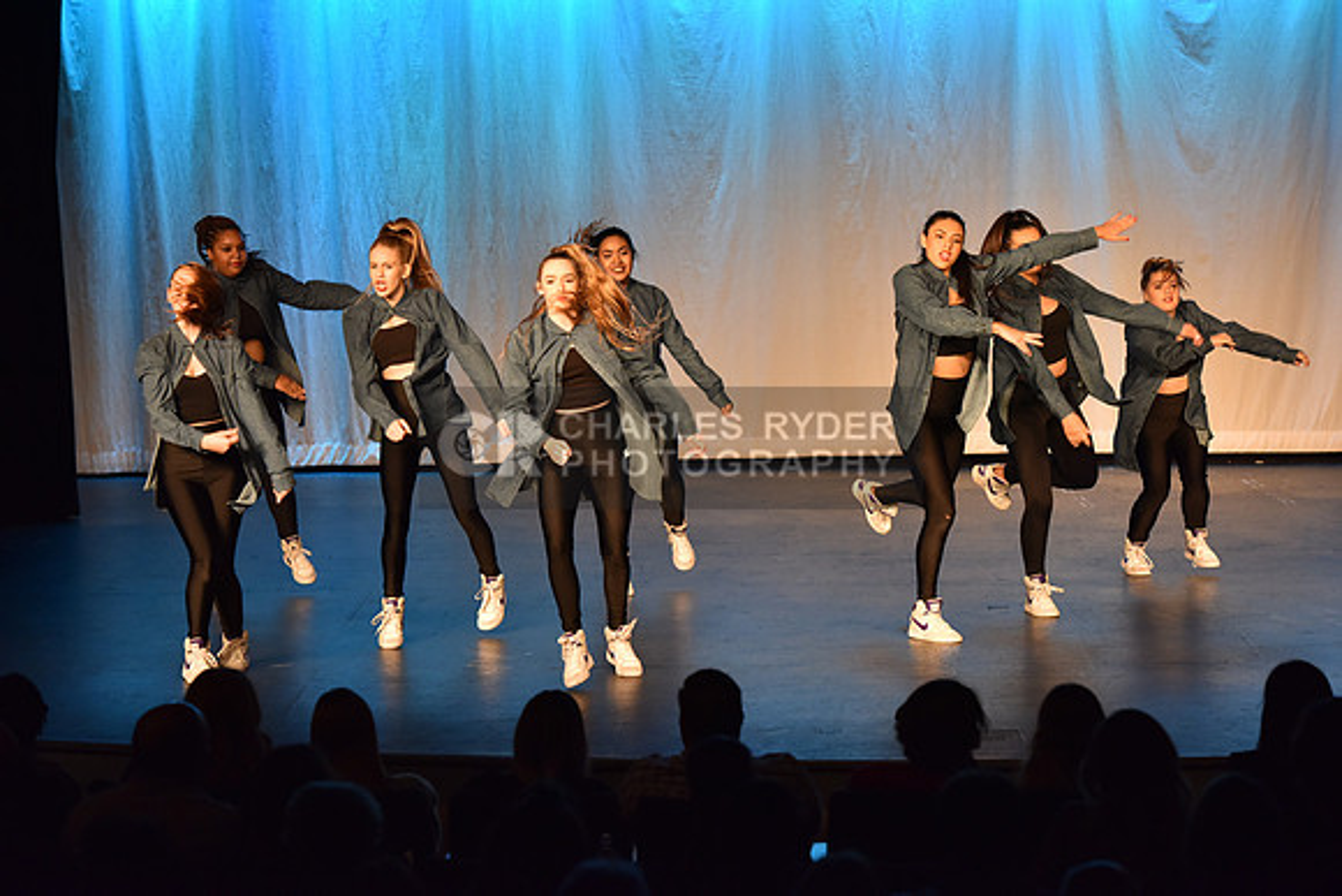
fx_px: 4549
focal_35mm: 122
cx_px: 671
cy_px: 448
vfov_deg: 11.2
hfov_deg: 16.8
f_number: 4
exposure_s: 1/250
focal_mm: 122
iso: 2000
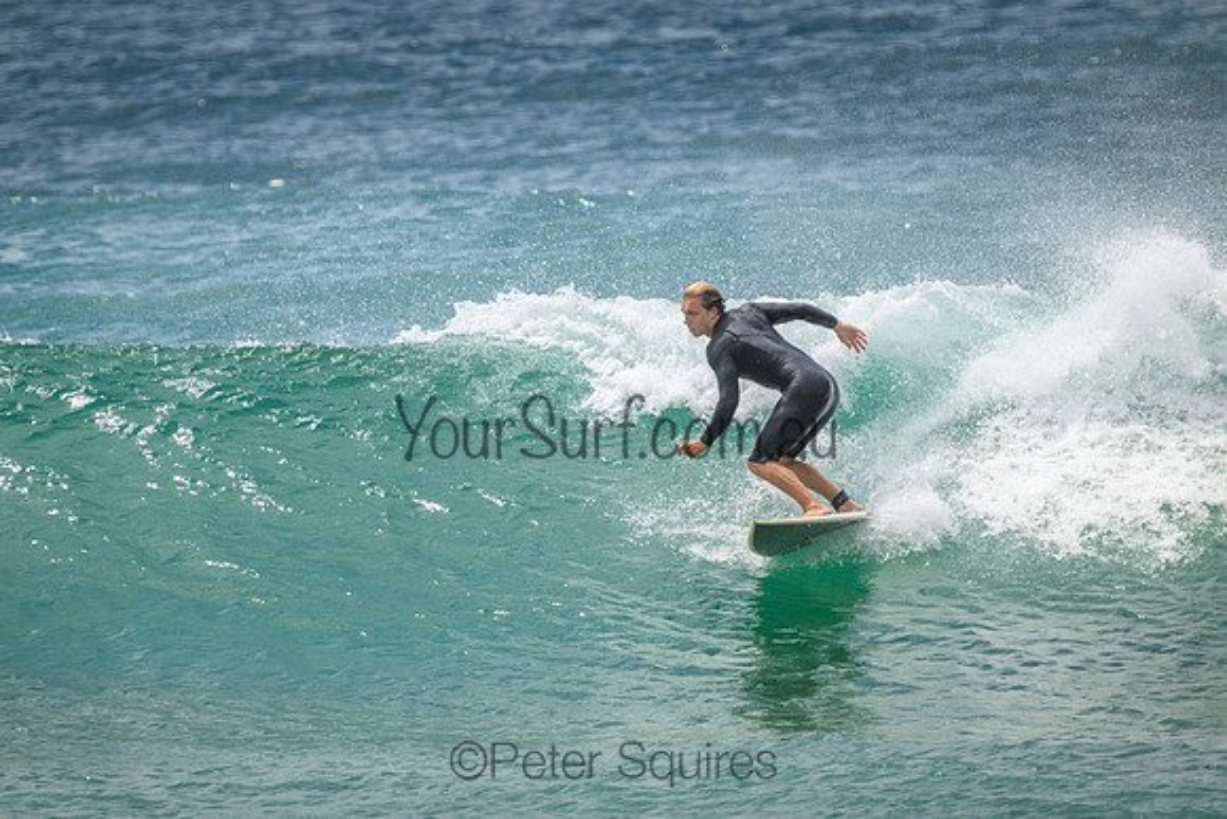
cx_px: 614
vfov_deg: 1.7
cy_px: 410
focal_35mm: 800
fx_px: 27272
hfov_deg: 2.6
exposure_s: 1/2000
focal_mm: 800
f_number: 11
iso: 800
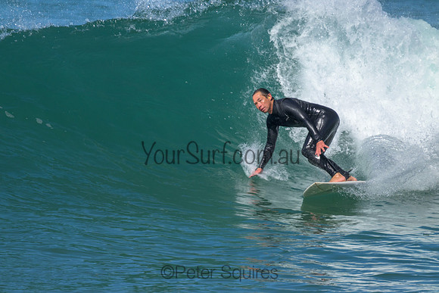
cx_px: 220
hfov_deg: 2.6
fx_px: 9757
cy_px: 146
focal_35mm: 800
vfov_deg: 1.7
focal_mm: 800
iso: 1000
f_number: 11
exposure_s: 1/800
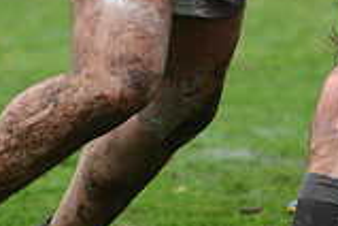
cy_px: -165
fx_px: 6835
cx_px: 574
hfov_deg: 2.8
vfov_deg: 1.9
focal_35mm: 728
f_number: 4
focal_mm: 200
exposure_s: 1/500
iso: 2500
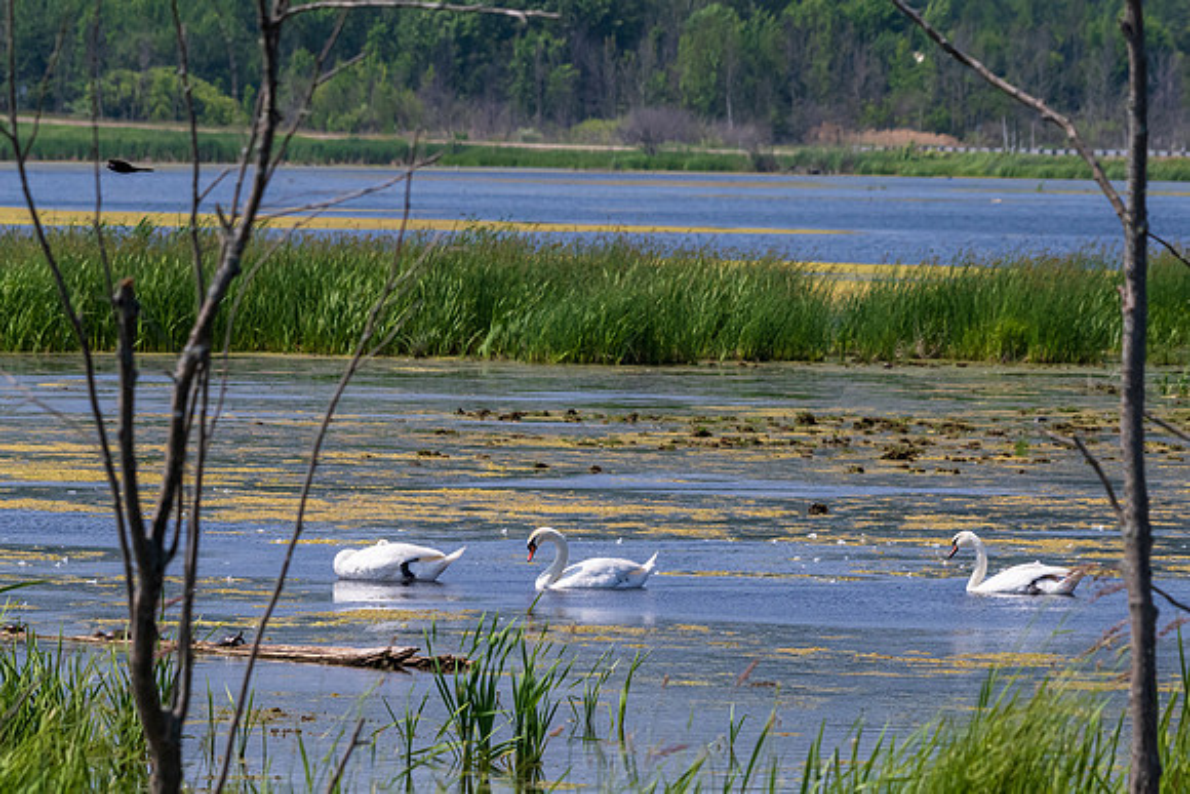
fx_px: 11318
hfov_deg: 6.0
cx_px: 571
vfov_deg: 4.0
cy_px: 463
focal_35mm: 342
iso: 800
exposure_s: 1/2000
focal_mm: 210
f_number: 9
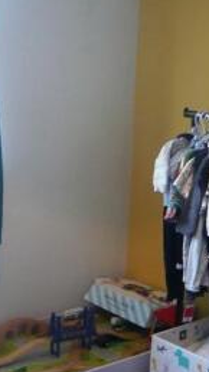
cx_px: 60
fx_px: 680
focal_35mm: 69
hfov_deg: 17.4
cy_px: 254
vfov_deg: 30.3
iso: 200
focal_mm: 4.6
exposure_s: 1/30
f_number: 2.8
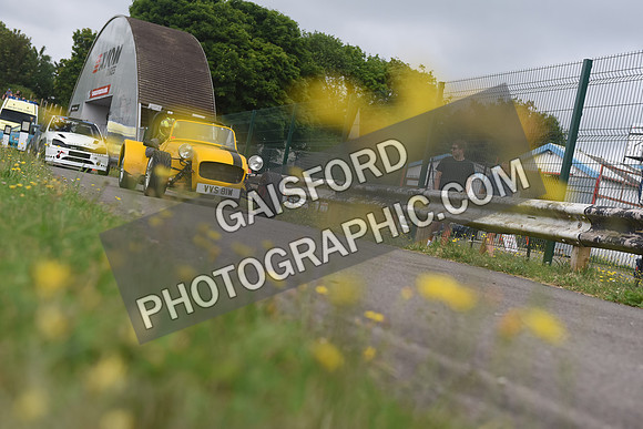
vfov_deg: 22.6
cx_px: 322
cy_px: 214
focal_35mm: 60
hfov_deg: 33.4
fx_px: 1072
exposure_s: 1/1000
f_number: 5.6
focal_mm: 60
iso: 800
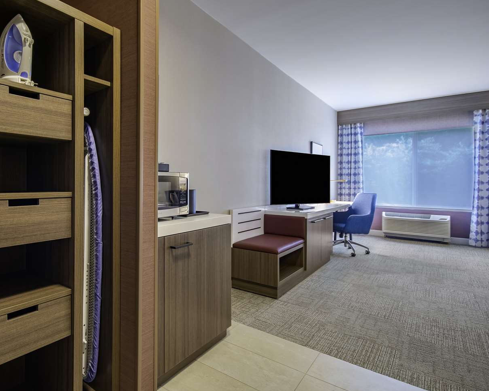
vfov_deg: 65.5
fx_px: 304
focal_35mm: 21
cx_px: 193
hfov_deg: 76.7
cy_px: 196
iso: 250
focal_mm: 12
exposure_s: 1/1.25
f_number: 7.1
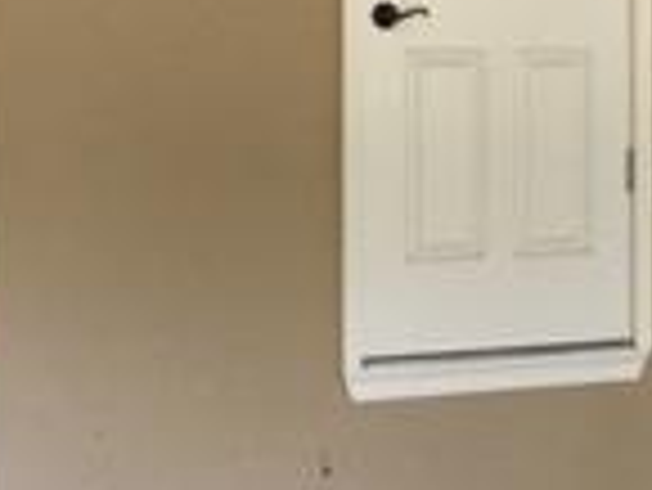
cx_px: 800
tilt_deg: +0.8
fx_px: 2413
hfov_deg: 14.8
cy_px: 72
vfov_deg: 11.5
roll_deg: -0.6
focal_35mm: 128
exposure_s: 1/15
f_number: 2.2
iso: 32
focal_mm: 4.15
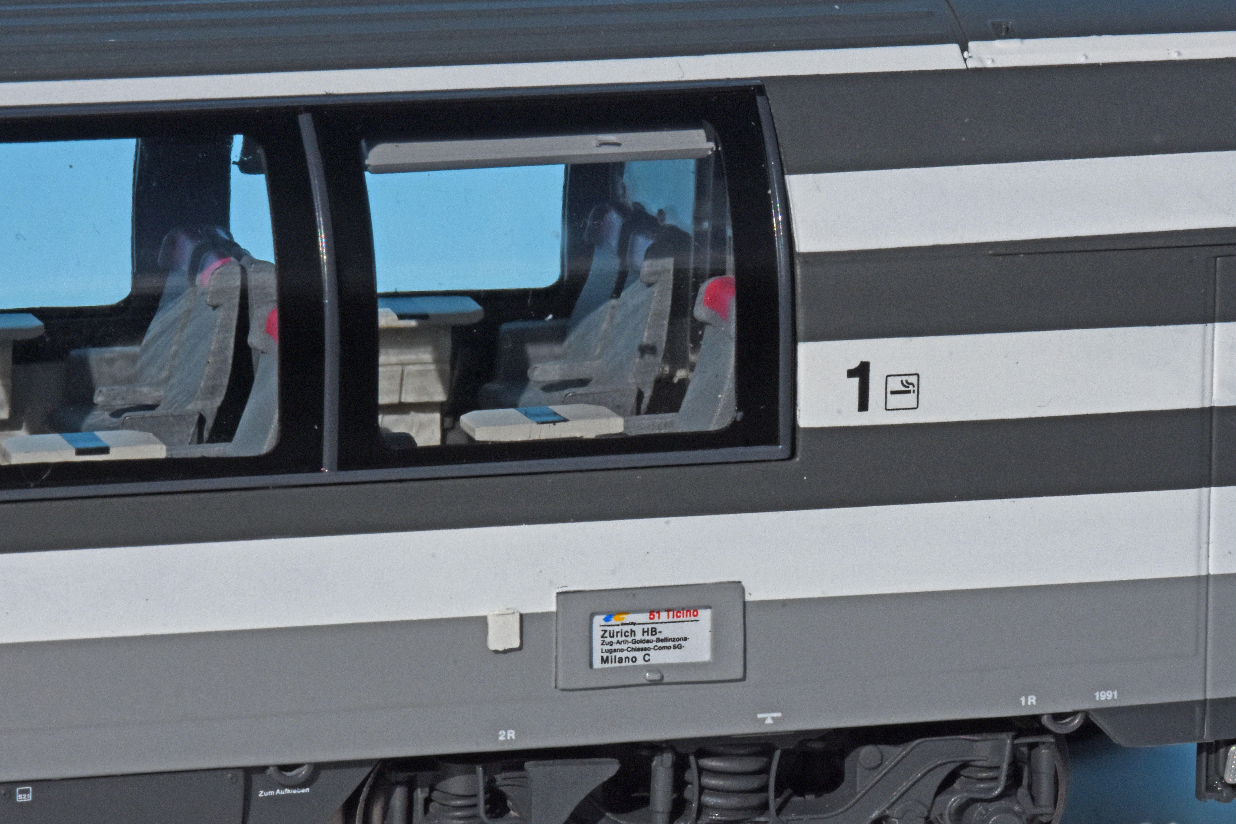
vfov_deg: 7.1
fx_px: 6681
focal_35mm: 195
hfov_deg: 10.6
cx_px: 671
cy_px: 414
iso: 800
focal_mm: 105
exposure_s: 1/800
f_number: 29
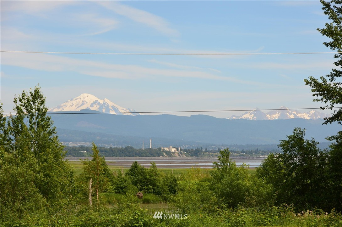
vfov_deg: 11.4
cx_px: 171
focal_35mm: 120
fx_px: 1138
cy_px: 114
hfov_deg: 17.1
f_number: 7.1
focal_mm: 80
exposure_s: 1/800
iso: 250
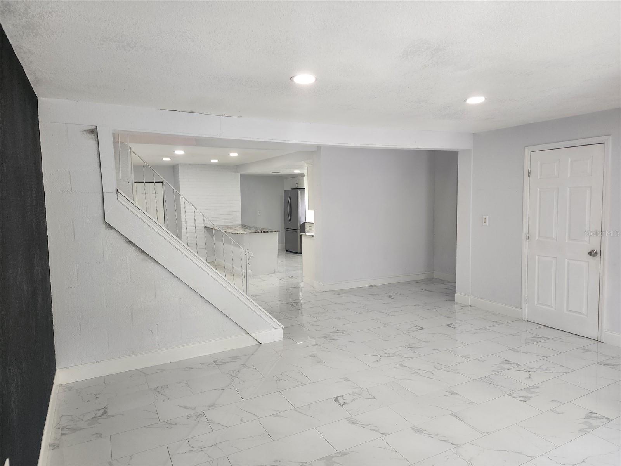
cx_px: 310
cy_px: 233
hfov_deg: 73.9
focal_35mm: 23
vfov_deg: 58.9
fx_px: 413
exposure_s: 1/120
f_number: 1.8
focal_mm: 6.4
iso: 125
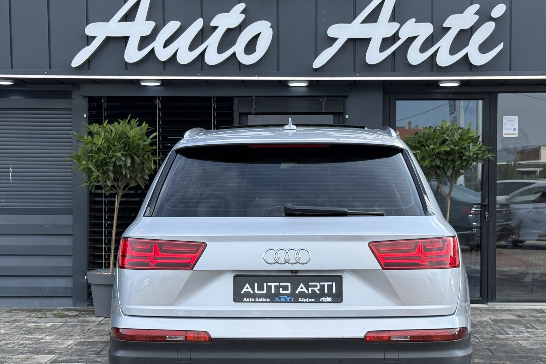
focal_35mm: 64
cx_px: 287
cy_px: 211
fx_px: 971
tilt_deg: -1.2
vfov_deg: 21.2
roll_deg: +0.3
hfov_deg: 31.4
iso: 64
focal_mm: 6.76
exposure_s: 1/1285
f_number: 1.78
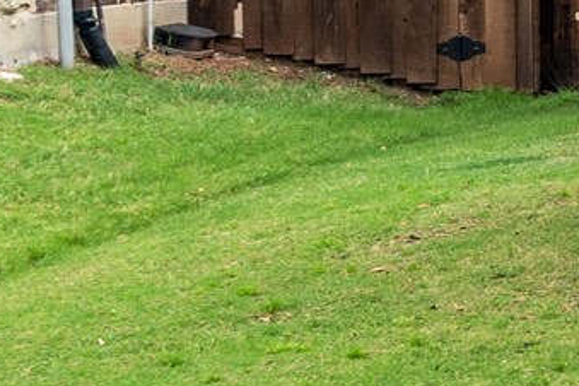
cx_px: 1833
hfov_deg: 7.9
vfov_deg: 6.2
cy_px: -268
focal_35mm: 218
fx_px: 3506
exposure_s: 1/125
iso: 100
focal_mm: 34
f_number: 9
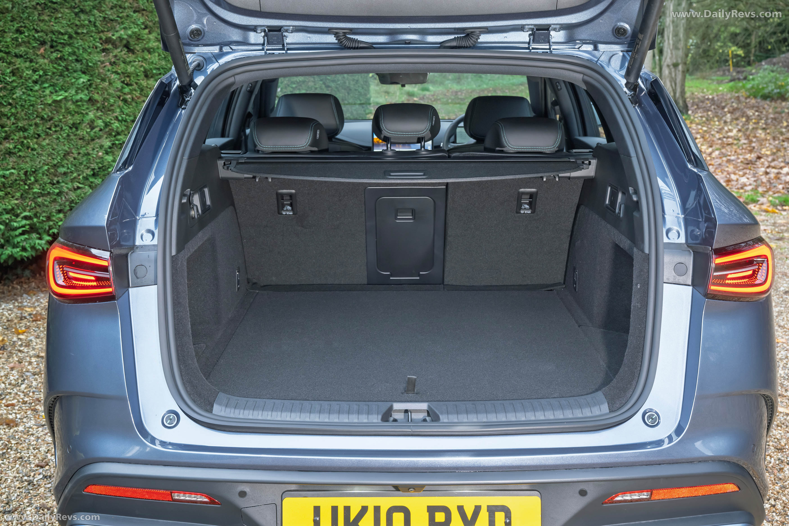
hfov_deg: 46.4
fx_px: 920
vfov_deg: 31.9
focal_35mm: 42
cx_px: 394
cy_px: 263
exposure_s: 1/3
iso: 400
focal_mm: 42
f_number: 8
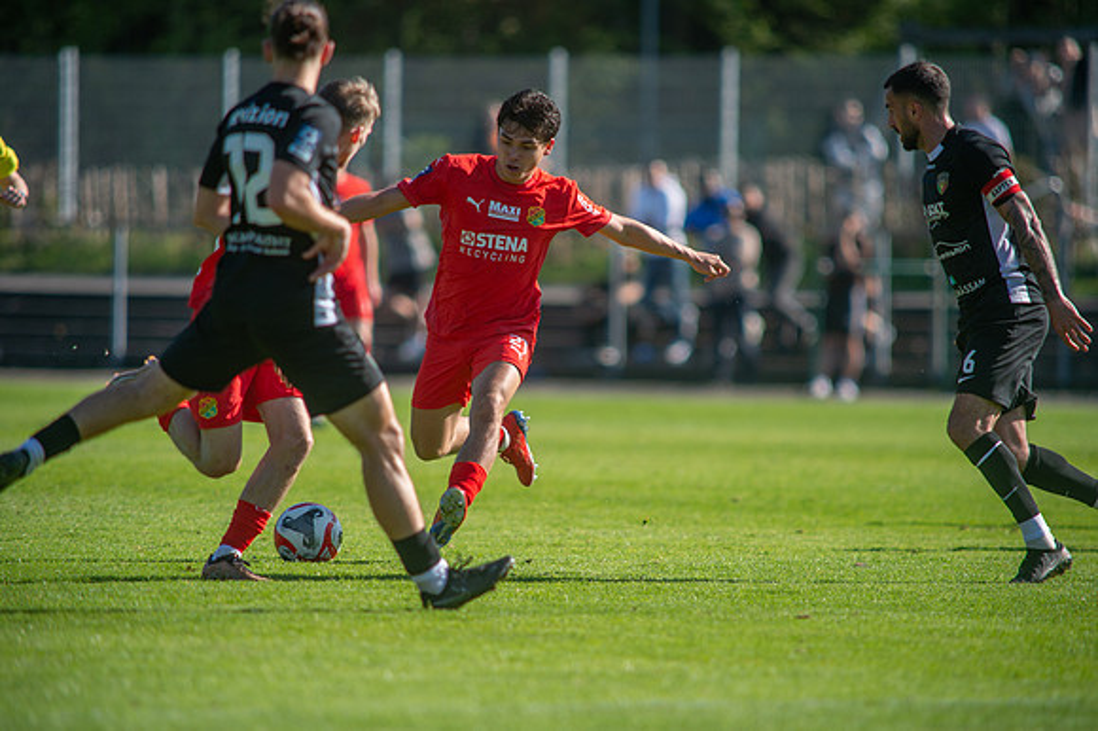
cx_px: 549
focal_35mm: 420
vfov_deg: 3.3
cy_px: 366
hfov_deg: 4.9
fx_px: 12802
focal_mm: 420
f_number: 4
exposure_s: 1/1600
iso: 280
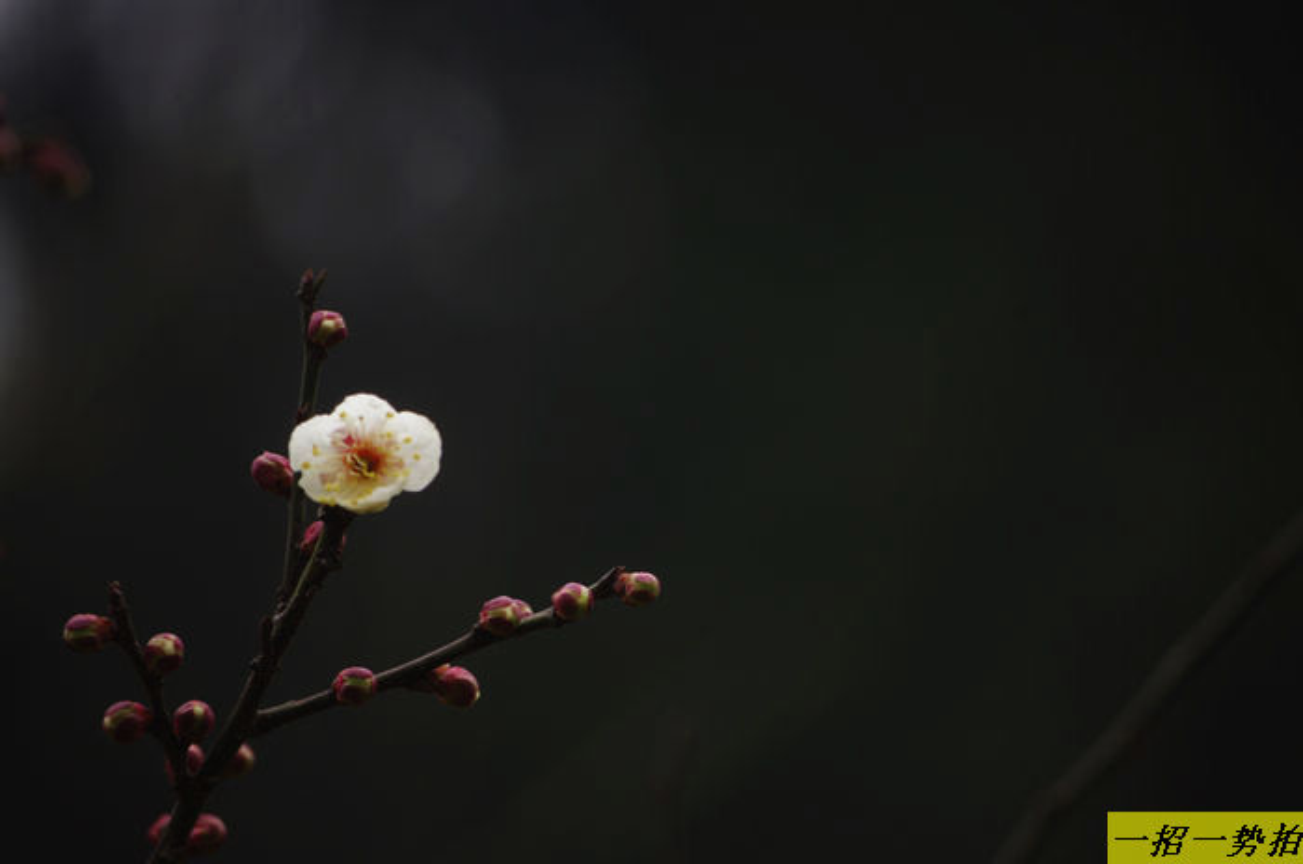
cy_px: 432
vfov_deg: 4.6
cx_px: 652
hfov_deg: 6.9
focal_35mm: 300
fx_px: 10838
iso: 200
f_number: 5.6
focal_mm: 200
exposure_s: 1/90
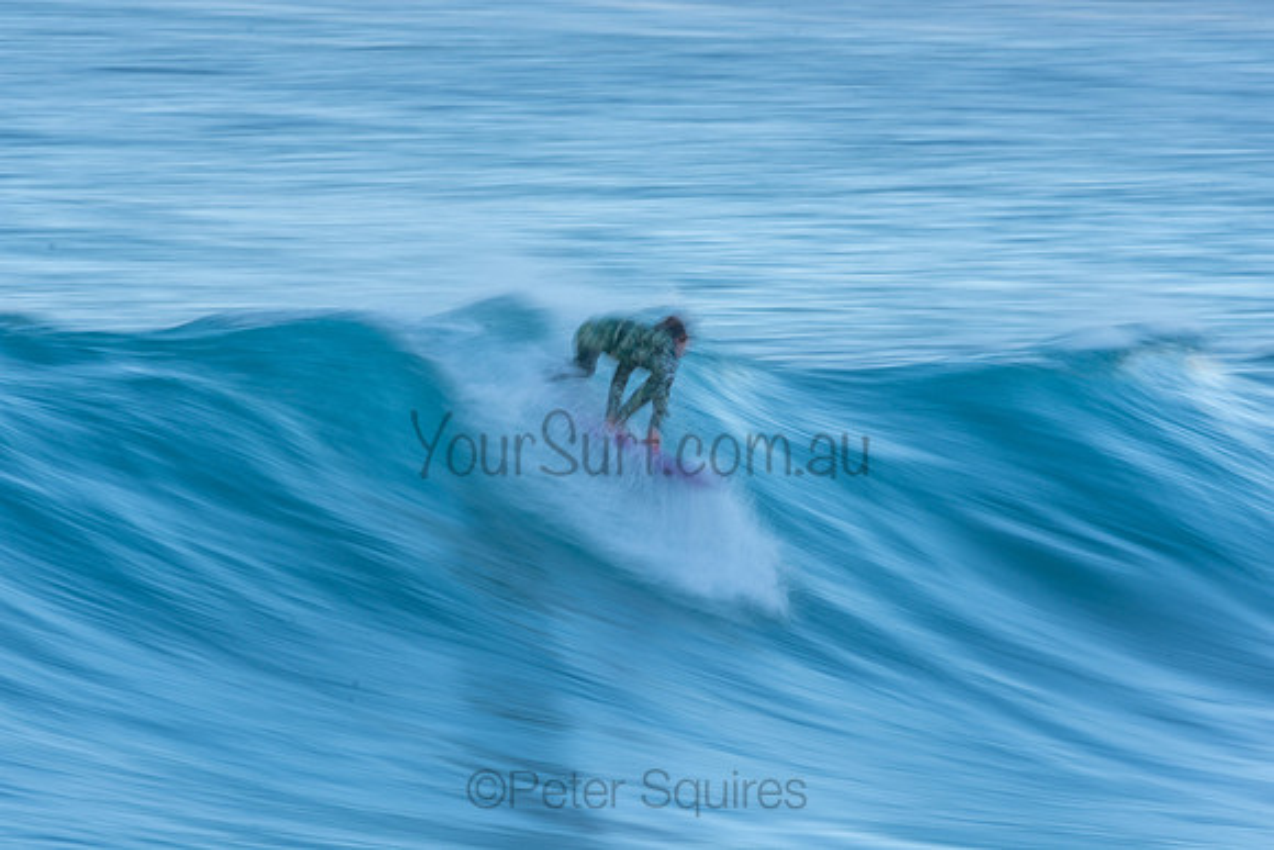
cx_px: 637
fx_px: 26547
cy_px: 425
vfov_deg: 1.8
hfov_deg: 2.7
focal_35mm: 750
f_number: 20
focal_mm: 500
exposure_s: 1/20
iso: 100
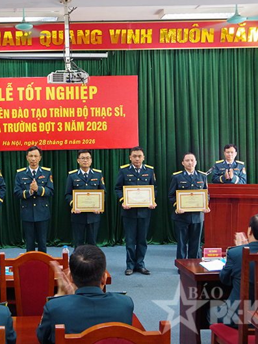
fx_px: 448
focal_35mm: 45
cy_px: 172
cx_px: 23
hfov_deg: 30.6
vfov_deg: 42.1
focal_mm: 21
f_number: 5.6
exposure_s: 1/30
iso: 3200
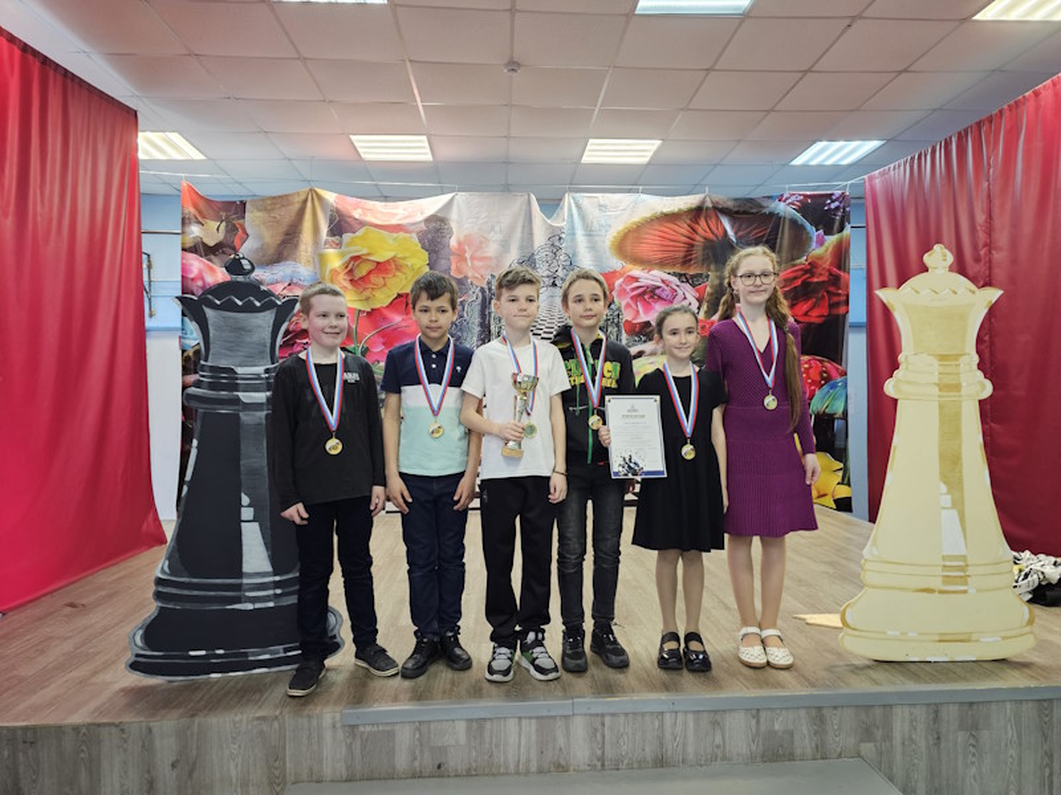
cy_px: 398
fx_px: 705
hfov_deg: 73.9
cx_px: 530
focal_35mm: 23
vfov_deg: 58.9
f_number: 1.7
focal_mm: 6.3
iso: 400
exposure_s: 1/100
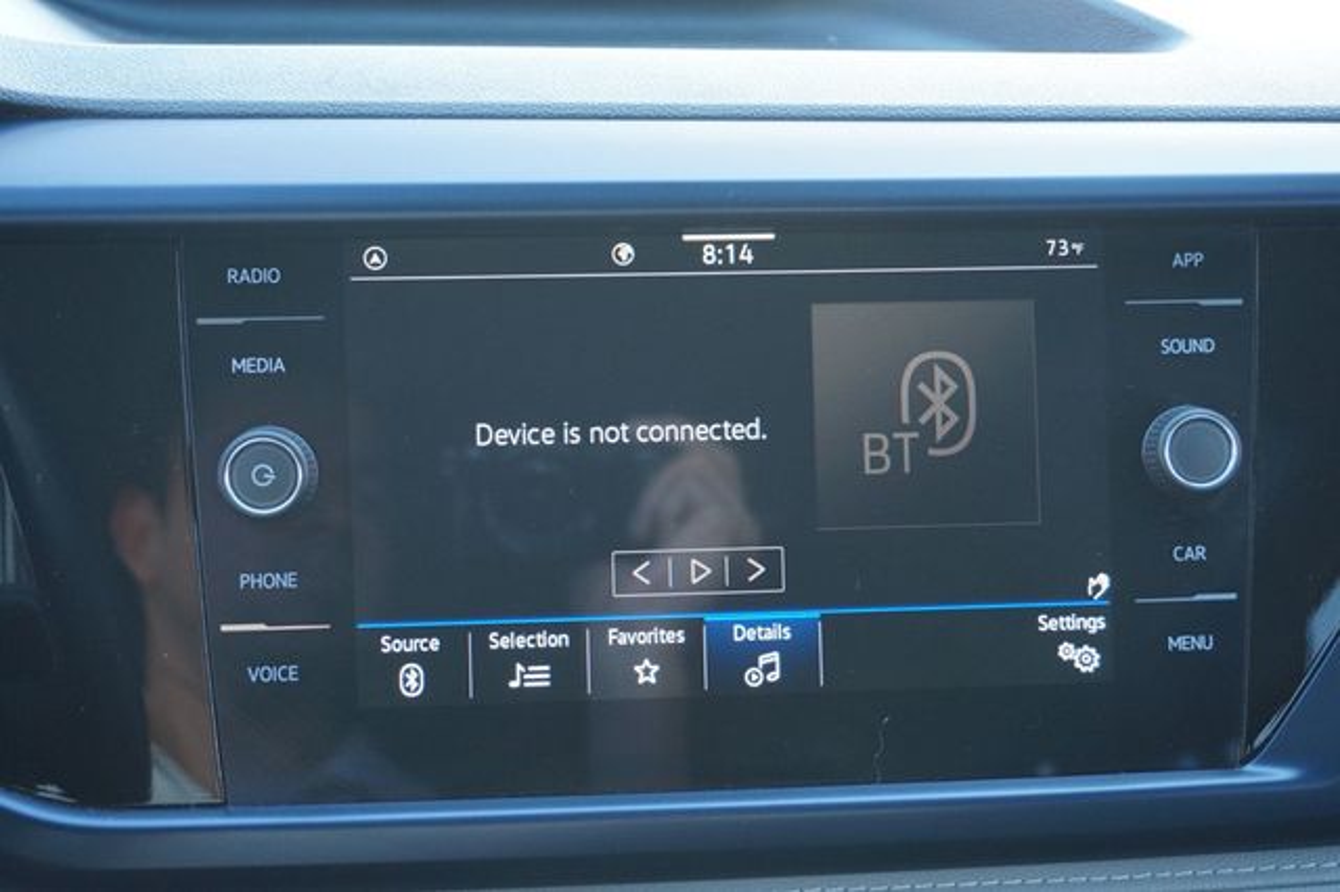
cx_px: 670
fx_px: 1618
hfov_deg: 45.0
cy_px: 446
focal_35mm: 44
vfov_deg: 30.8
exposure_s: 1/60
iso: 500
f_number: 4.5
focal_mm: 29
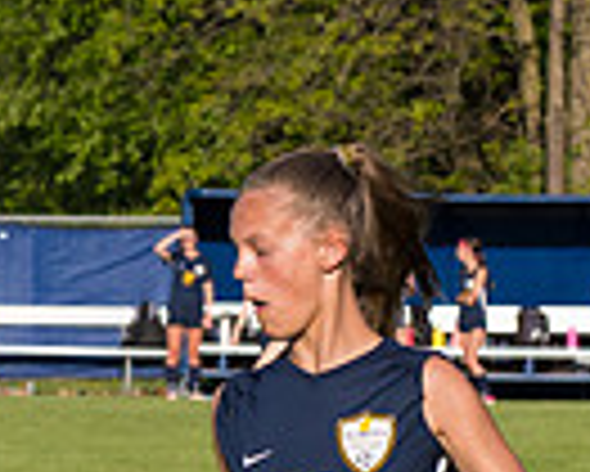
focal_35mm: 435
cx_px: 338
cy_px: 674
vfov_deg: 3.6
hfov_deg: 4.4
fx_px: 7602
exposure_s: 1/1600
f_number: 5.6
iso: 250
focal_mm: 70
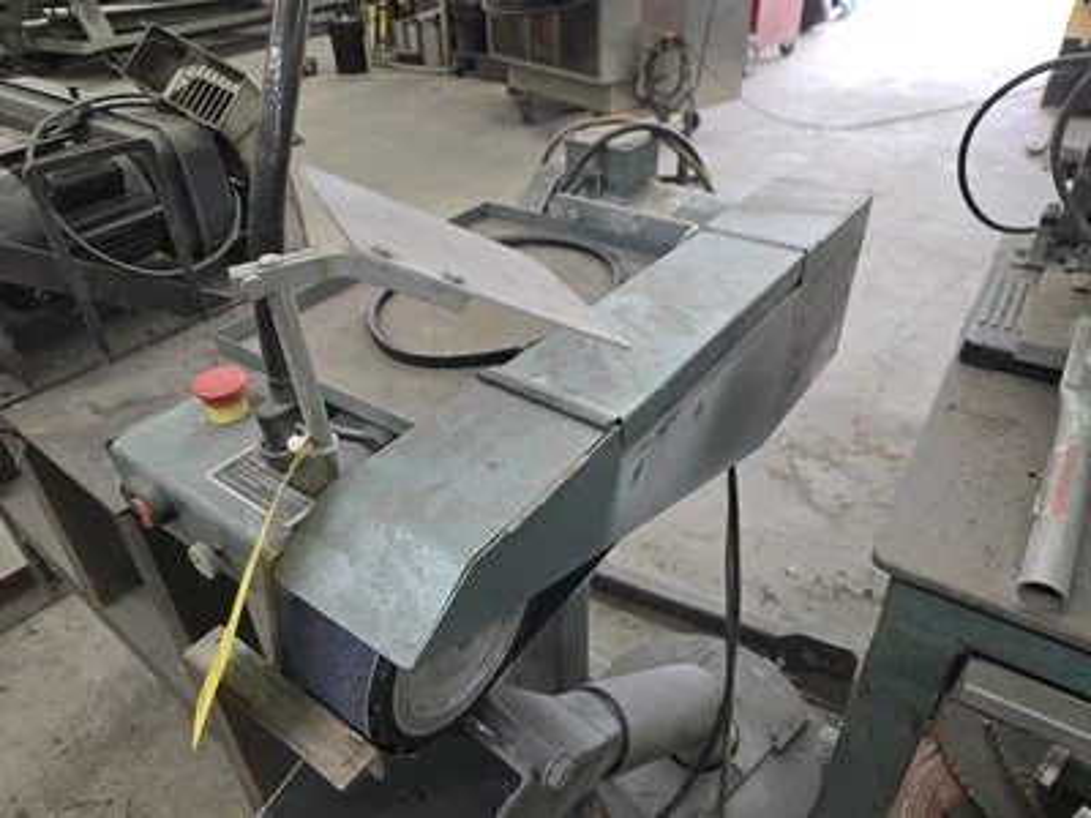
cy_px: 409
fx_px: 725
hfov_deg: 73.9
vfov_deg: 58.9
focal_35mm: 23
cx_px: 546
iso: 200
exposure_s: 1/120
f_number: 1.8
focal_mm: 5.4
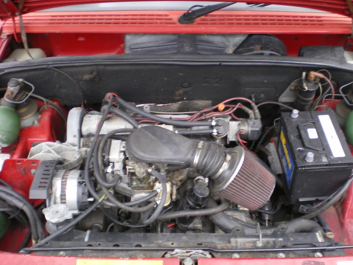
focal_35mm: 38
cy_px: 132
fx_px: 388
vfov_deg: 37.7
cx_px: 176
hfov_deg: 49.0
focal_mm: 6.3
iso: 64
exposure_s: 1/30
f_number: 3.1
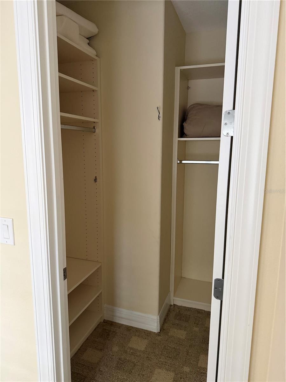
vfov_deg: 71.6
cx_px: 143
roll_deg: -1.1
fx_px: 264
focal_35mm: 24
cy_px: 191
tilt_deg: -9.3
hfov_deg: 56.8
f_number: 1.78
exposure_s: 1/60
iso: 400
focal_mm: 6.76
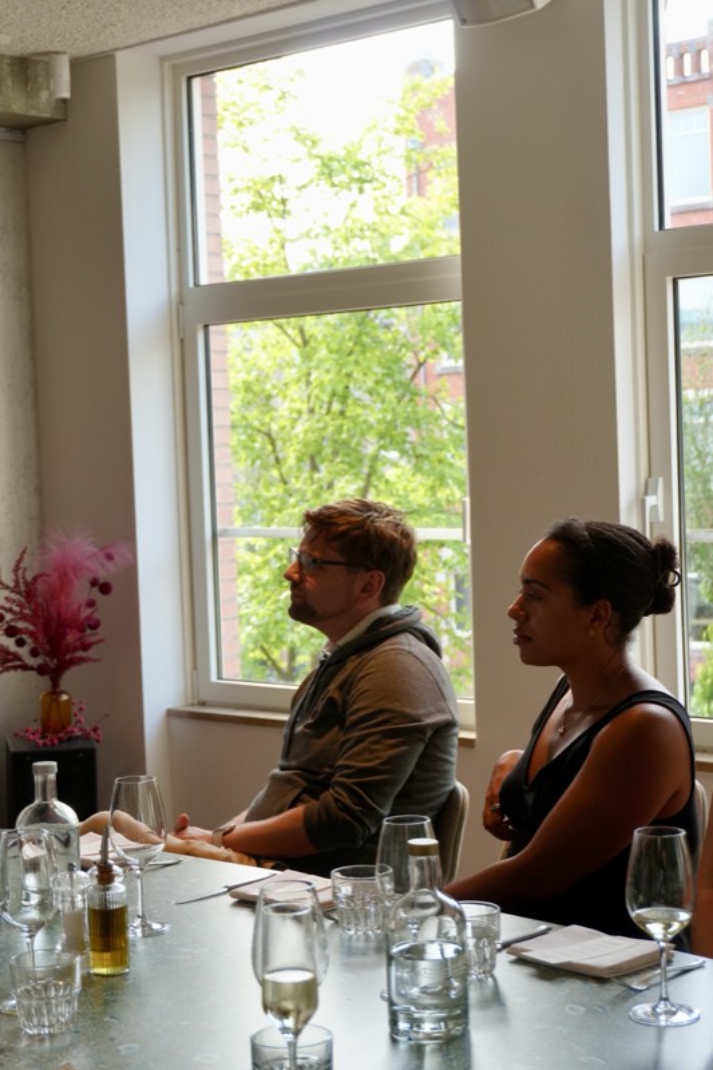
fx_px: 1917
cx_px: 356
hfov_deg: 21.1
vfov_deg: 31.2
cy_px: 535
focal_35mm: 64
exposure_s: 1/160
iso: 640
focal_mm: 43
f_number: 5.6
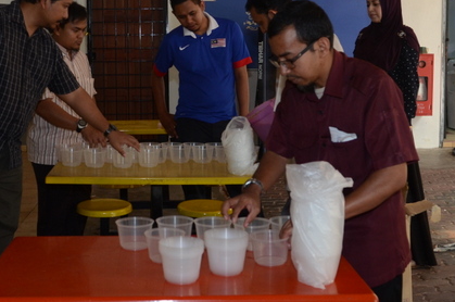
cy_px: 93
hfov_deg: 36.1
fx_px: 694
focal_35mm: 55
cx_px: 174
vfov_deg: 24.4
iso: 1000
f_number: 4
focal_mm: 24
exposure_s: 1/250
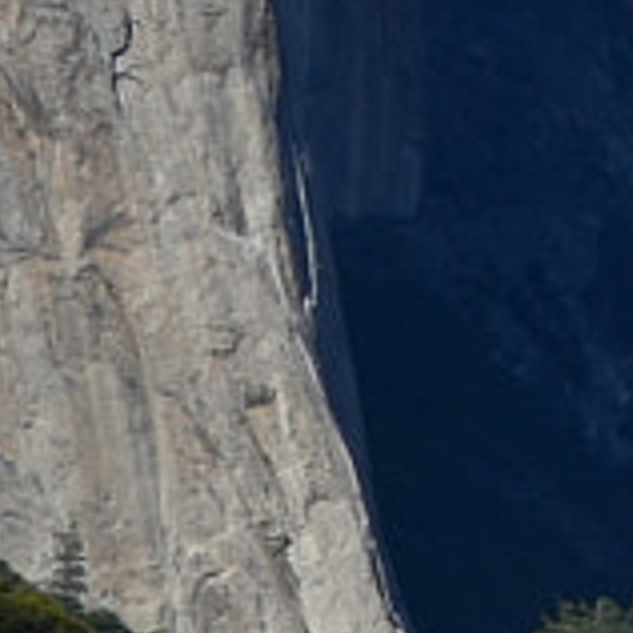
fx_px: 12006
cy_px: -527
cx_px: 2007
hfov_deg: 3.0
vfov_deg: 3.0
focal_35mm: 580
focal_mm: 45
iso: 100
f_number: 13
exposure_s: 1/200
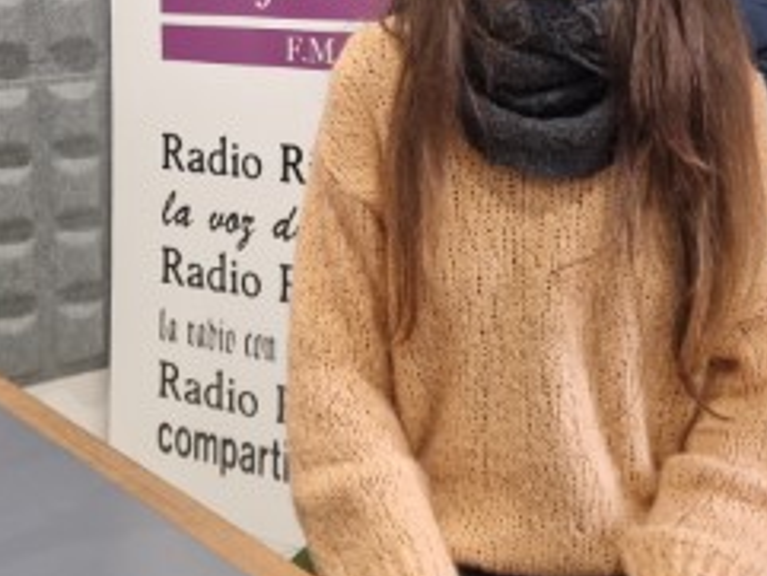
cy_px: 13
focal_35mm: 61
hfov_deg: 31.6
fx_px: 1352
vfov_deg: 23.2
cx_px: 344
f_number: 1.8
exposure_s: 1/100
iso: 500
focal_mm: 5.4
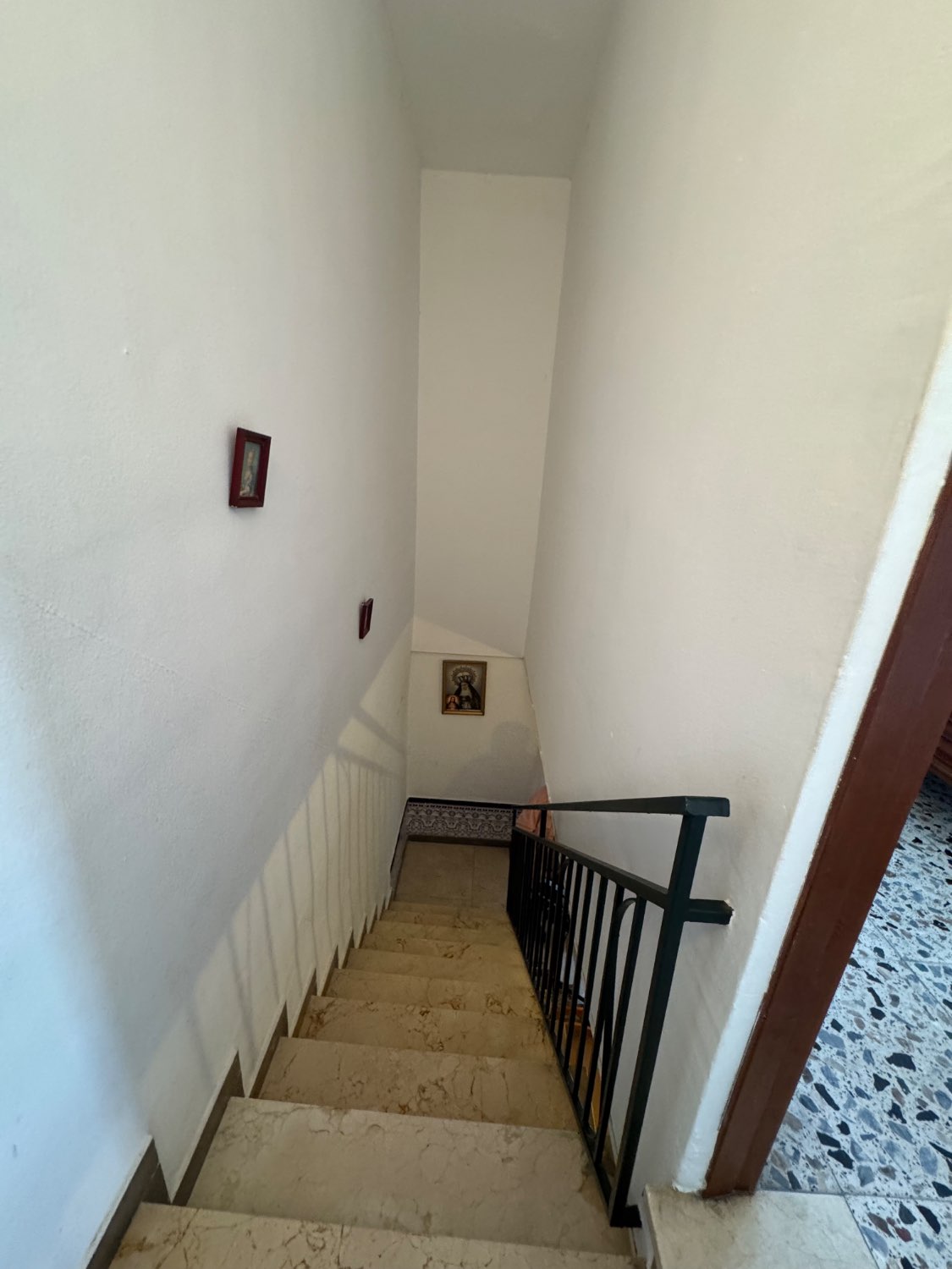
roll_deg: -3.7
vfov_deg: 102.1
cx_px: 476
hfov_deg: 85.7
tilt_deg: -17.5
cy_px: 634
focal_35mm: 14
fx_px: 513
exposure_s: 1/50
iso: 320
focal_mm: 2.22
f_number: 2.2
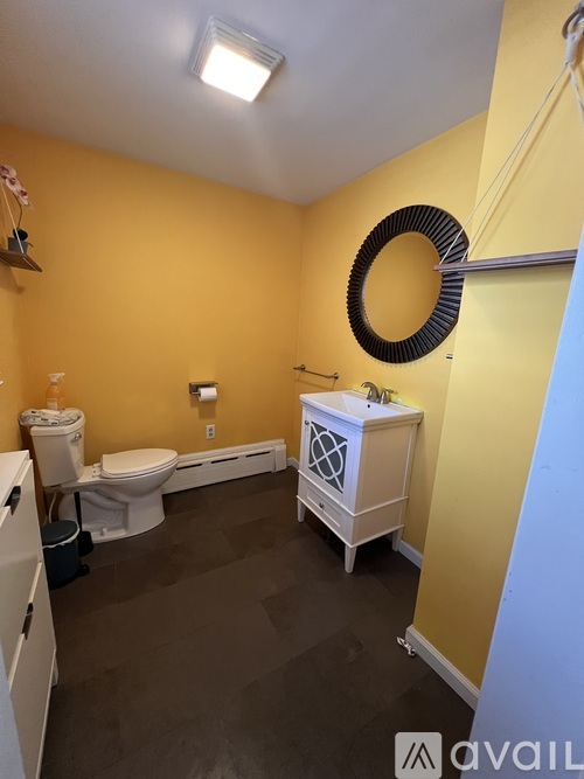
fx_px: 293
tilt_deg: -12.3
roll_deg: -2.3
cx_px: 292
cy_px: 390
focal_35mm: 13
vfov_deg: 106.2
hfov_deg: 89.9
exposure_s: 1/60
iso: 500
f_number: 1.8
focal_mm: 1.57
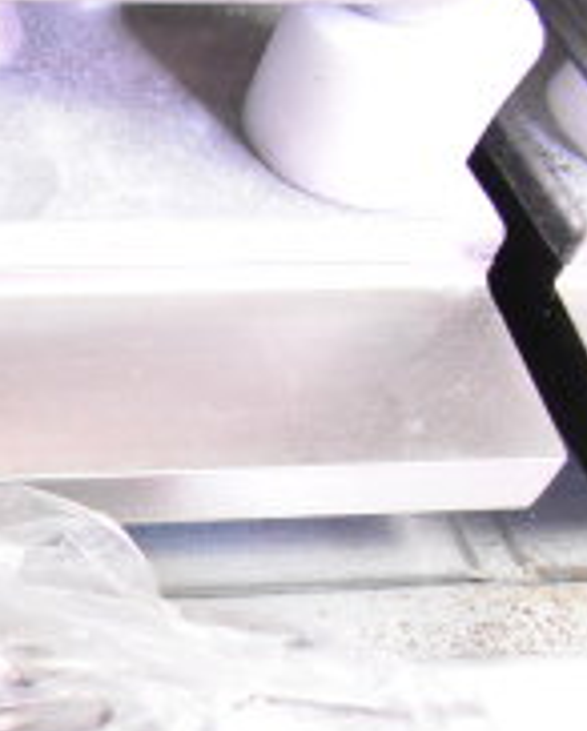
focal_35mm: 85
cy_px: 705
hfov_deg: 15.1
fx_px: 1843
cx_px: -551
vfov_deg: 21.8
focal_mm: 18
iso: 6400
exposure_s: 1/100
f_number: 5
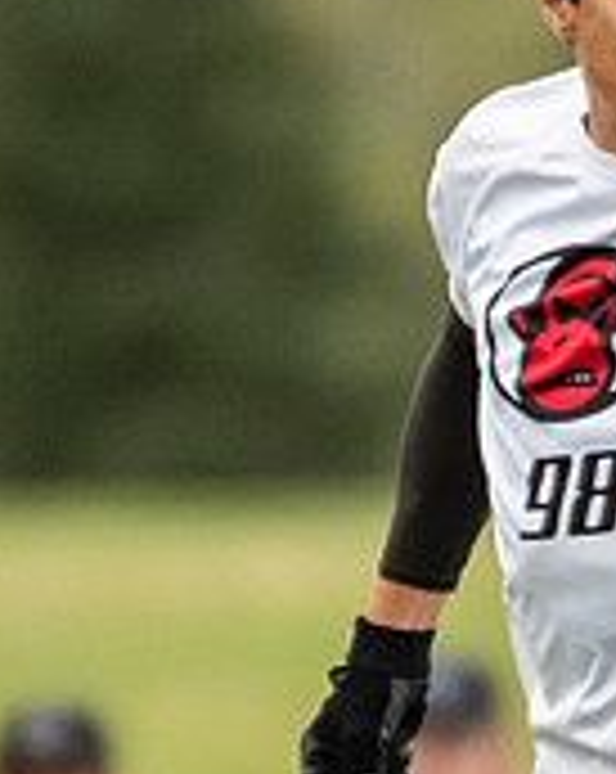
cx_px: 575
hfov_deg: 0.4
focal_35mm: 3584
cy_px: 1105
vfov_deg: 0.5
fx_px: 81894
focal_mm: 400
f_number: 4
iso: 720
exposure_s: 1/1250
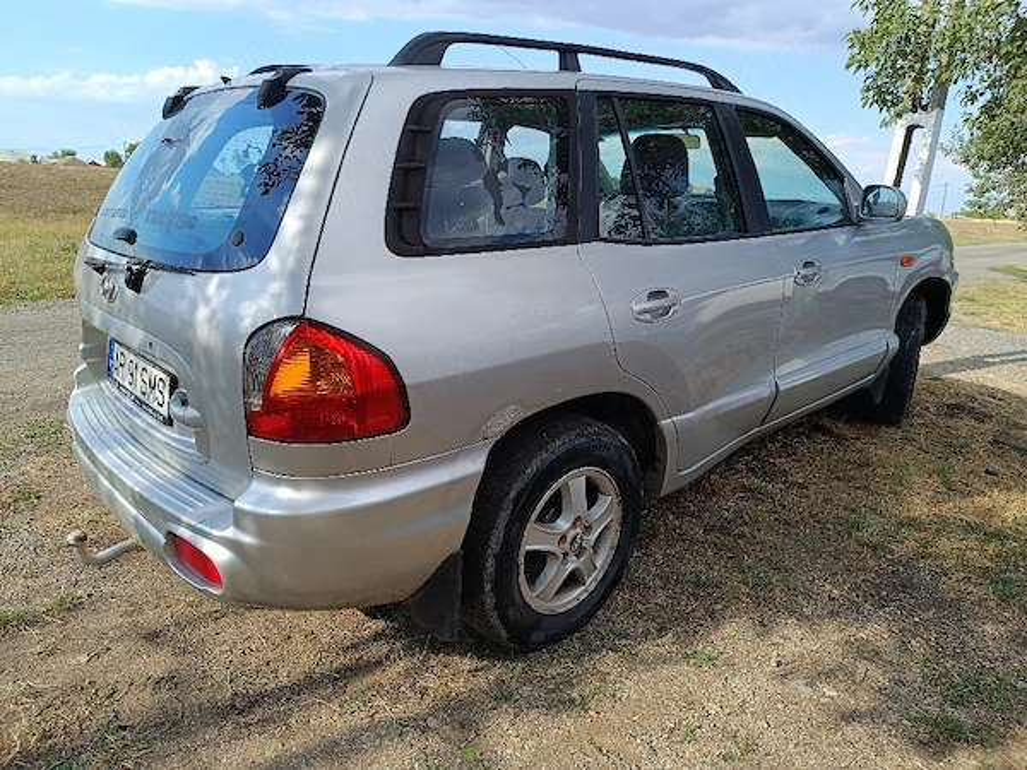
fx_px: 712
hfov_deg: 71.6
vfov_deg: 56.8
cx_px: 514
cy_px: 385
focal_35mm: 24
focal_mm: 5.59
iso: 53
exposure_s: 1/476
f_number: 1.88
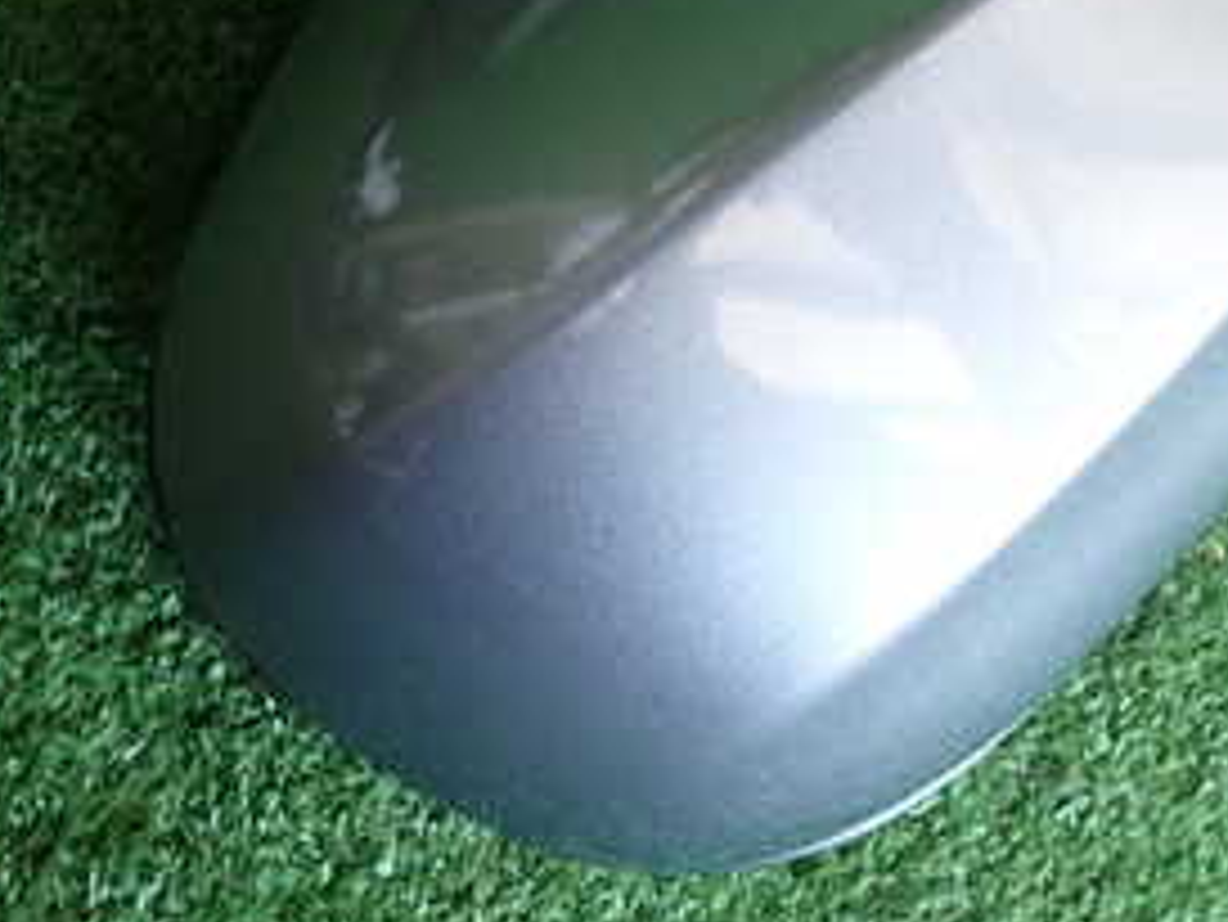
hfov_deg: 31.7
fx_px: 1952
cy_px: 85
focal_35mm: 55
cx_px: 1282
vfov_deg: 25.7
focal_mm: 4.5
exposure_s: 1/40
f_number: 2
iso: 200
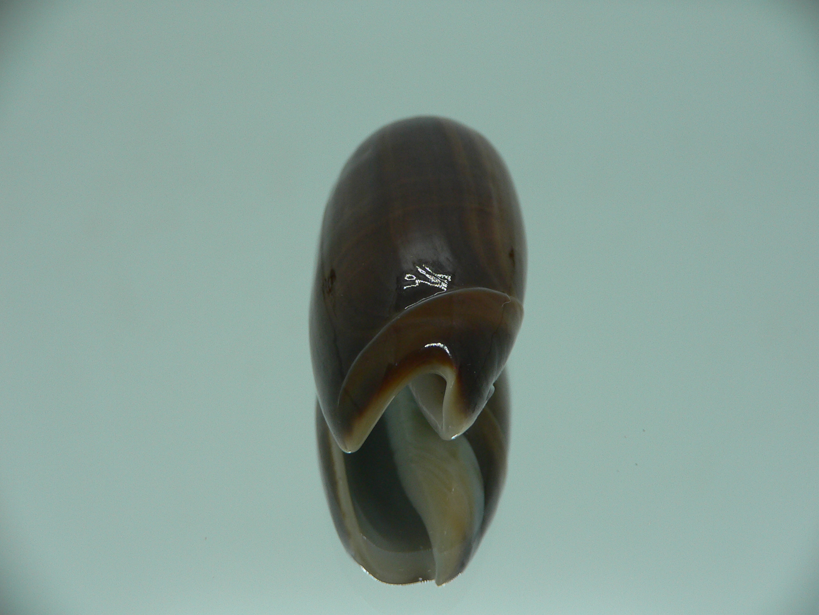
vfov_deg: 40.7
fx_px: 828
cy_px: 308
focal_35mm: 35
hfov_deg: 52.6
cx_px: 410
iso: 80
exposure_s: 1/60
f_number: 2.8
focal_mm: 4.6
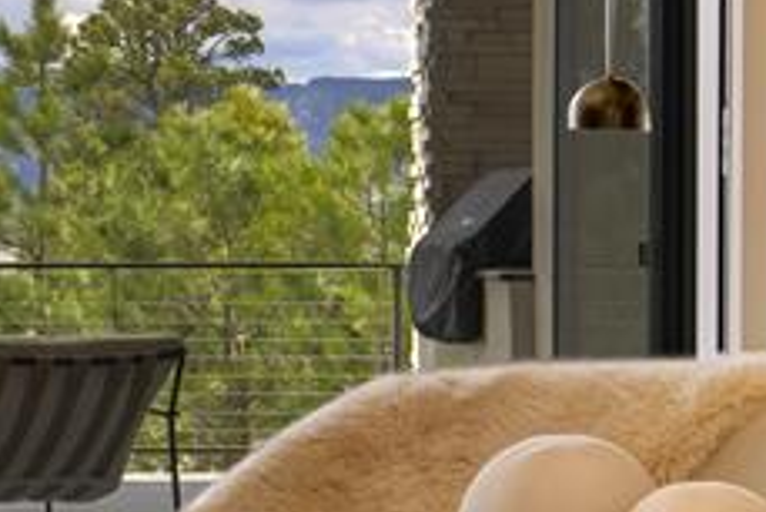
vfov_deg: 11.4
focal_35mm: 120
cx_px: -110
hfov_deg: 16.5
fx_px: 2555
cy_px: 211
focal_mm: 29
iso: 500
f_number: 7.1
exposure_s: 1/320
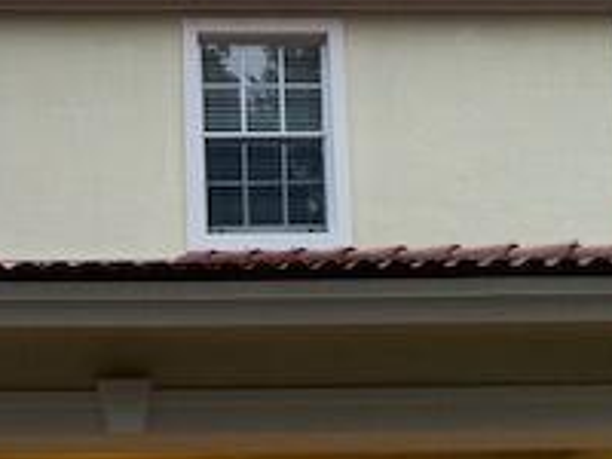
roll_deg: +2.4
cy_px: 490
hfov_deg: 23.0
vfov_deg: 17.3
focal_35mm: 83
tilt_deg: +11.6
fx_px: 1467
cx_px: 64
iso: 250
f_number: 1.8
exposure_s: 1/60
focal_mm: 4.25
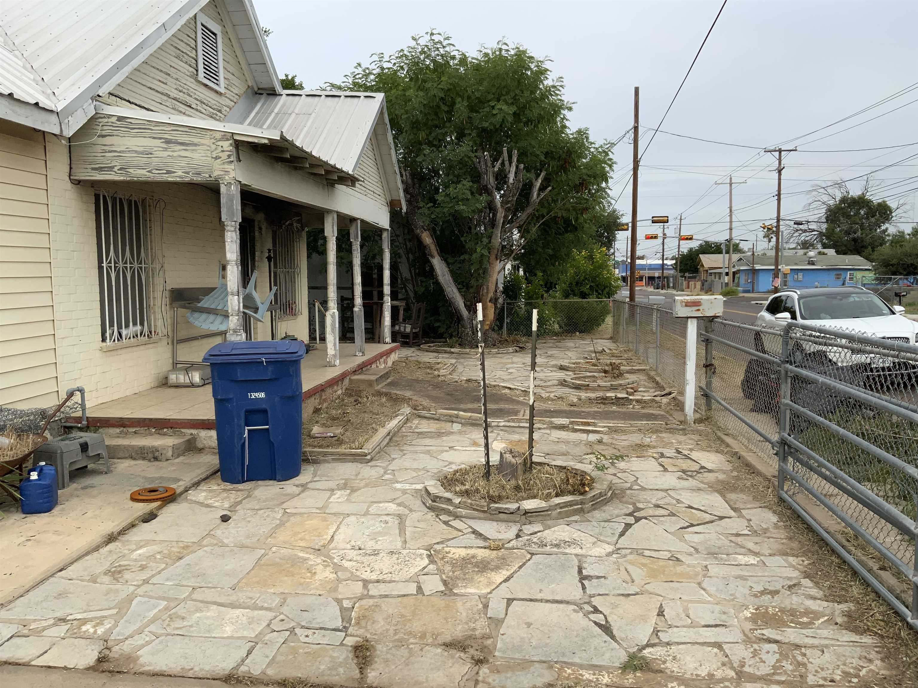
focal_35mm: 29
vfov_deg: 48.2
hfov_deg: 61.7
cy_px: 344
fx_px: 769
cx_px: 459
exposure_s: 1/1490
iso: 16
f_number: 1.8
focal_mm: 3
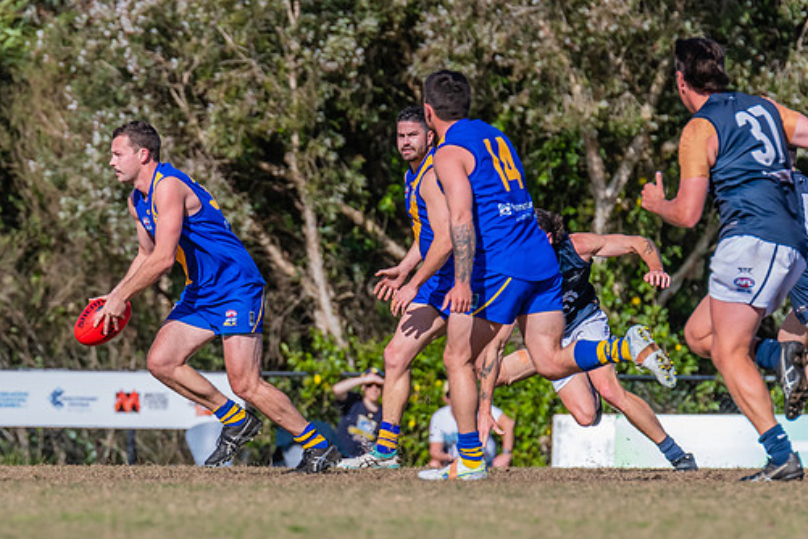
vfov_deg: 2.0
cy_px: 332
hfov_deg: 3.1
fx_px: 15149
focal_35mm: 675
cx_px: 194
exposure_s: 1/2000
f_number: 10
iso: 800
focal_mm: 420
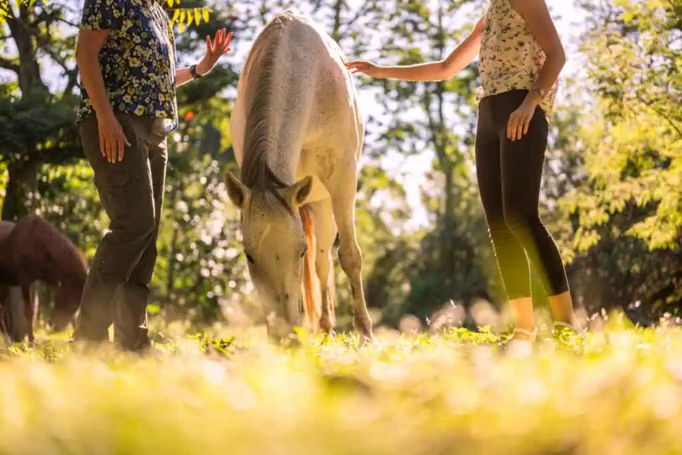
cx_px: 341
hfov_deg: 39.6
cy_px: 228
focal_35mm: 50
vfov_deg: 27.0
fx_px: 947
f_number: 1.8
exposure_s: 1/320
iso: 100
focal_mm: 50
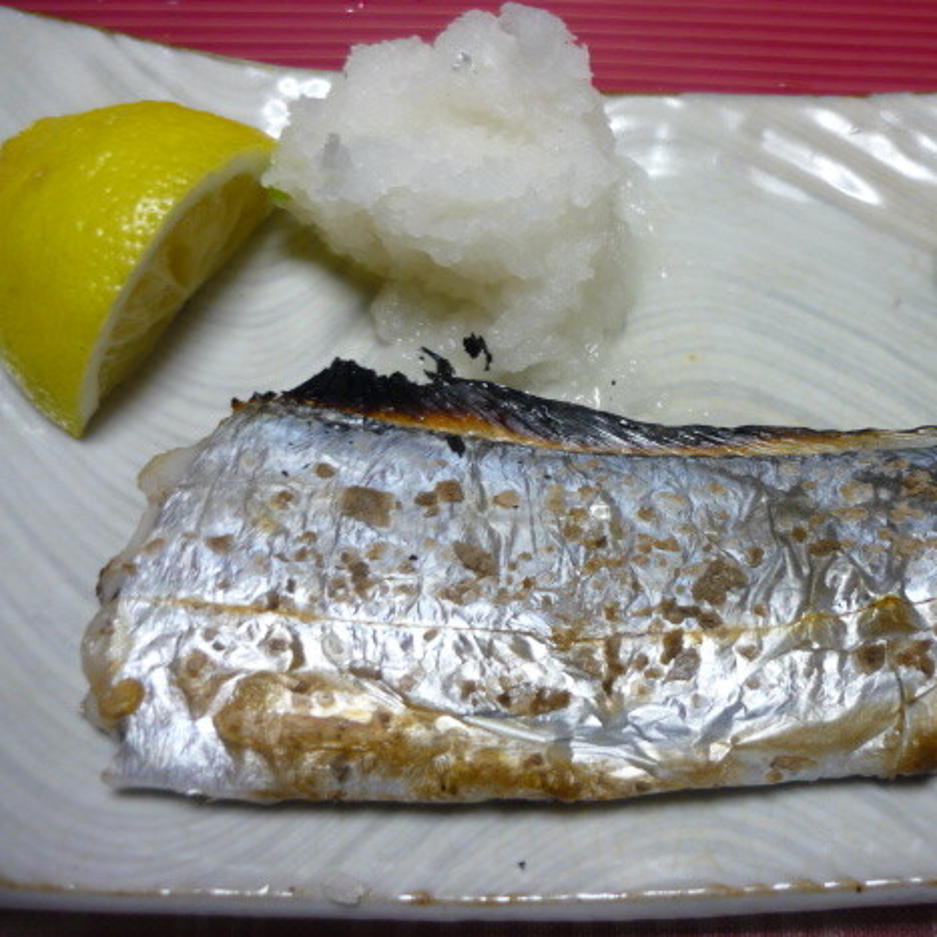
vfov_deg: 41.9
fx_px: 1225
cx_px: 610
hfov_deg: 41.4
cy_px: 457
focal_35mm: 40
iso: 125
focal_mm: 5.5
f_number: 2.8
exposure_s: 1/30
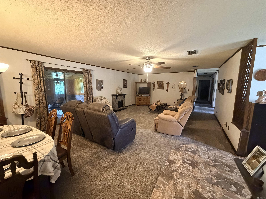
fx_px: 108
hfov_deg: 102.1
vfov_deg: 85.7
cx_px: 133
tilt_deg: -7.1
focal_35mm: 14
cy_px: 100
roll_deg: -0.6
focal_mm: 2.22
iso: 1000
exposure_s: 1/60
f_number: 2.2
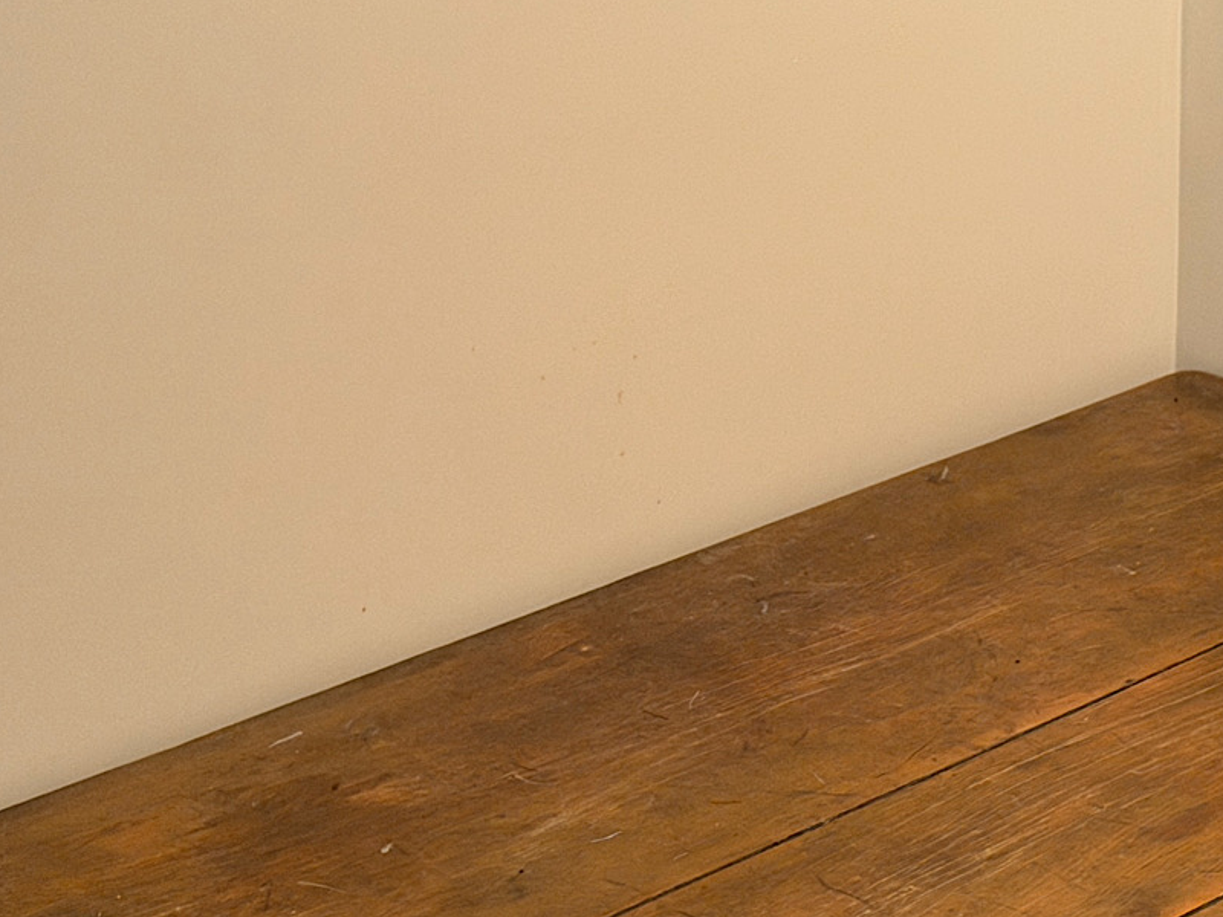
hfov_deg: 16.3
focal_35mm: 120
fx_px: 4240
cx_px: 913
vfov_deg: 12.3
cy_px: 599
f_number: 1.78
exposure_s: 1/40
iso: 250
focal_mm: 6.76
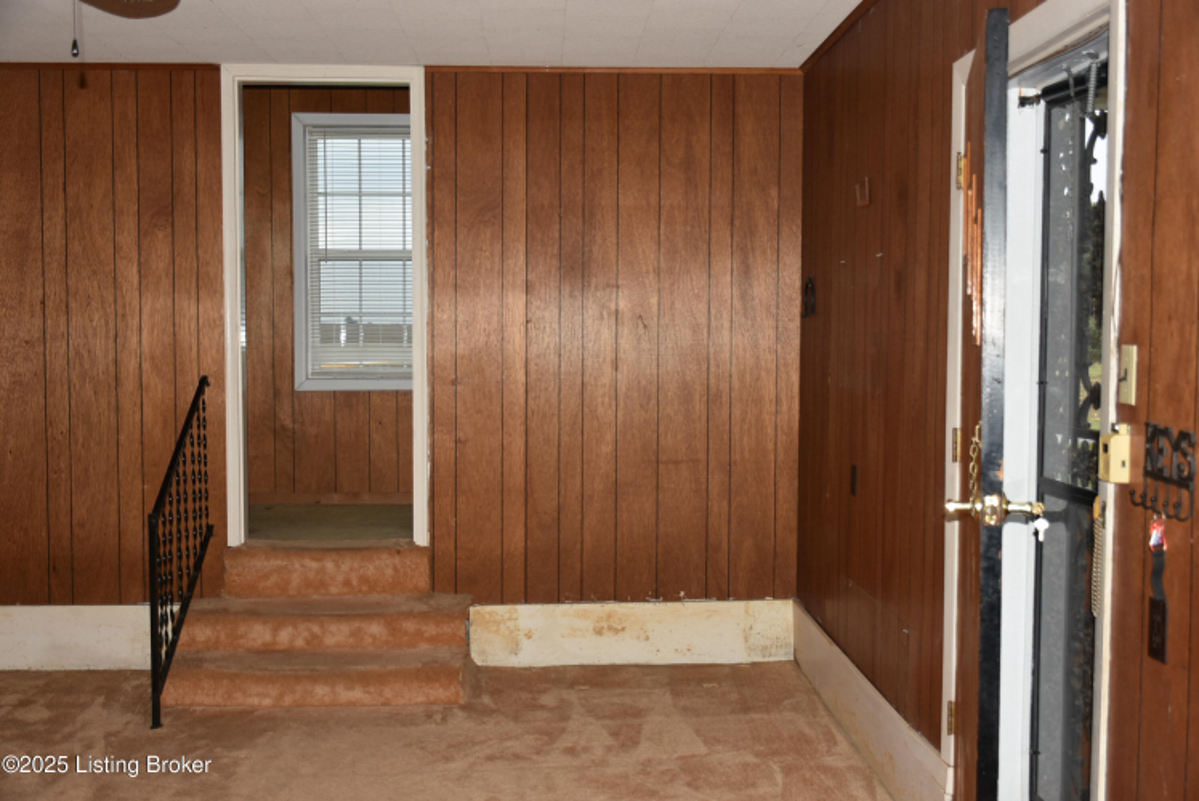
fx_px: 1300
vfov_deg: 34.3
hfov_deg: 49.5
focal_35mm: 39
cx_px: 600
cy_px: 400
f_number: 3.8
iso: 250
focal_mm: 26
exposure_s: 1/60
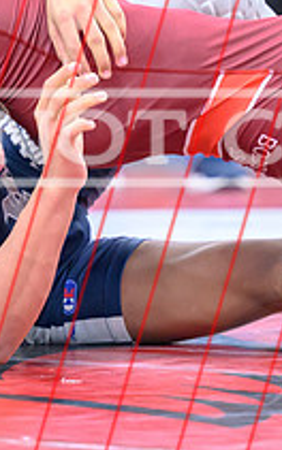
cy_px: 154
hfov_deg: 2.7
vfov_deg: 4.3
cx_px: 81
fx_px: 6058
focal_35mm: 493
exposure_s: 1/640
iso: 3200
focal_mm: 130
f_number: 2.8
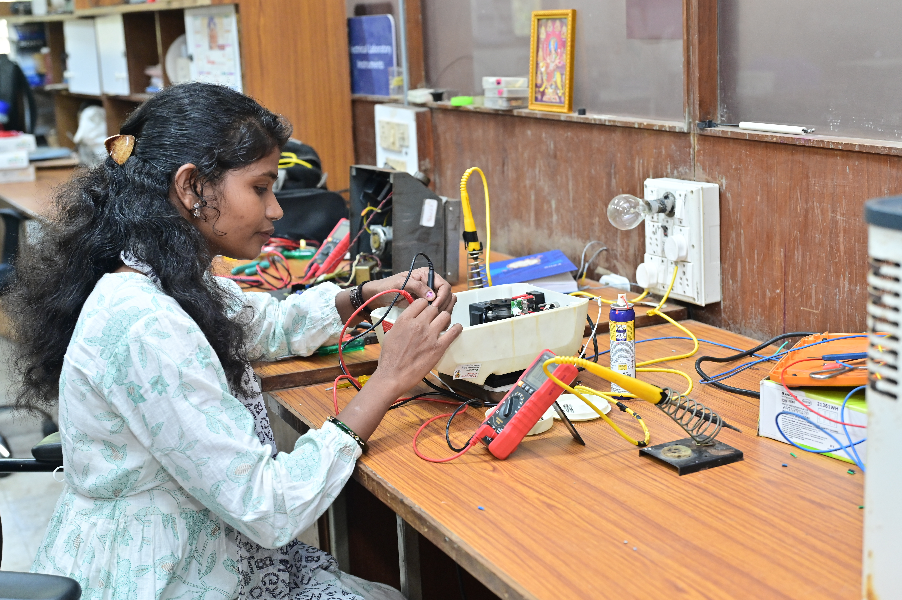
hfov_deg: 41.1
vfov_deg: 28.0
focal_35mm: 48
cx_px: 451
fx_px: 1202
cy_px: 300
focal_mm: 48
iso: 2000
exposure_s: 1/125
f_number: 4
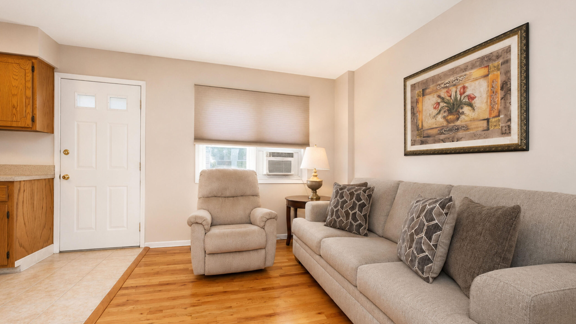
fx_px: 244
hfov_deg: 99.4
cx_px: 291
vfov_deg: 67.0
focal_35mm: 16
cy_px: 174
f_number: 7.1
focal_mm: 10
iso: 2000
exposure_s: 1/60
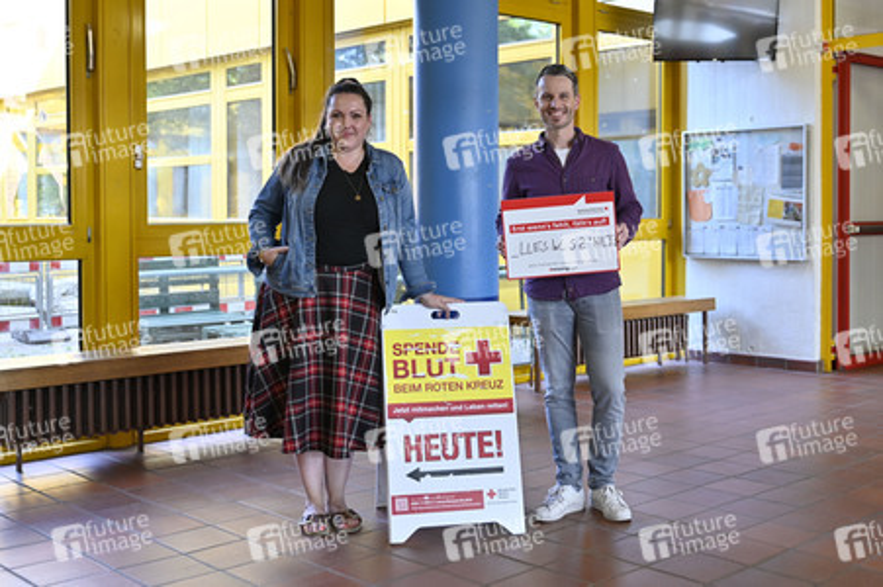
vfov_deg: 35.9
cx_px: 442
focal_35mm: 37
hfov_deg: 51.9
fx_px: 907
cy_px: 294
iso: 640
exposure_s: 1/250
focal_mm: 37
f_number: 2.8
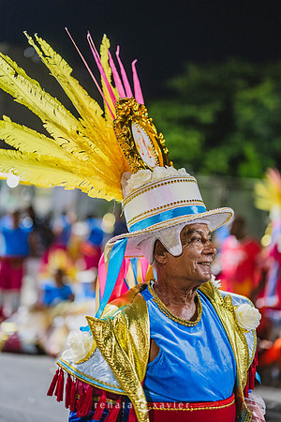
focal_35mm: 50
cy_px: 211
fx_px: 585
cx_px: 140
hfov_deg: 27.0
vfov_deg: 39.6
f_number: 1.2
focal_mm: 50
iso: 2000
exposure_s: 1/250
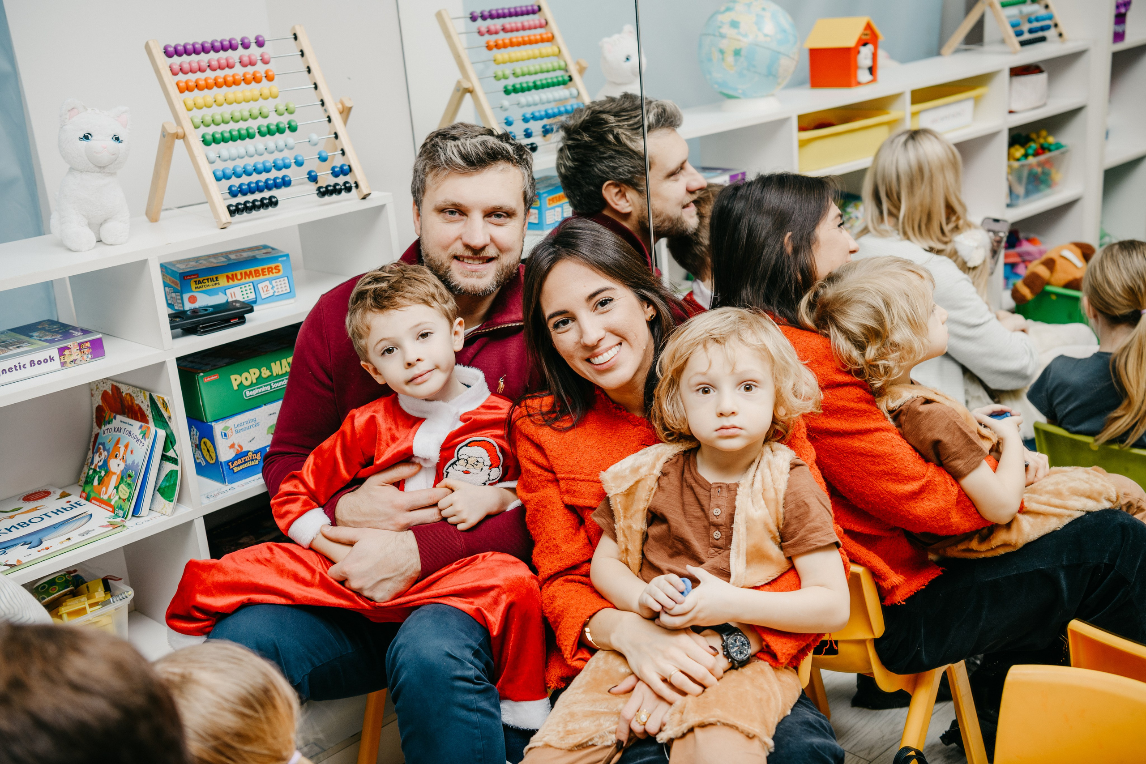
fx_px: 1401
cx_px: 573
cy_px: 382
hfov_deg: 44.5
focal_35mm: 44
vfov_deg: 30.5
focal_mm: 44
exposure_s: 1/160
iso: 250
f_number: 4
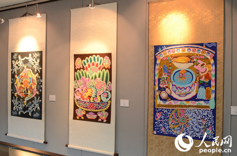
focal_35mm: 42
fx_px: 276
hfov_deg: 46.5
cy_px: 78
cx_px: 118
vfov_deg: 31.7
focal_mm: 28
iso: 720
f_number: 3.5
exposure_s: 1/30
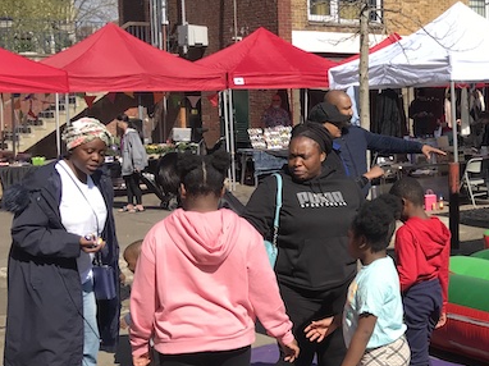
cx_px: 548
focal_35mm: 66
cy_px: 177
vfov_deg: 22.2
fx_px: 932
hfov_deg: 26.8
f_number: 1.8
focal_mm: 3.99
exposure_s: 1/2037
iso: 20
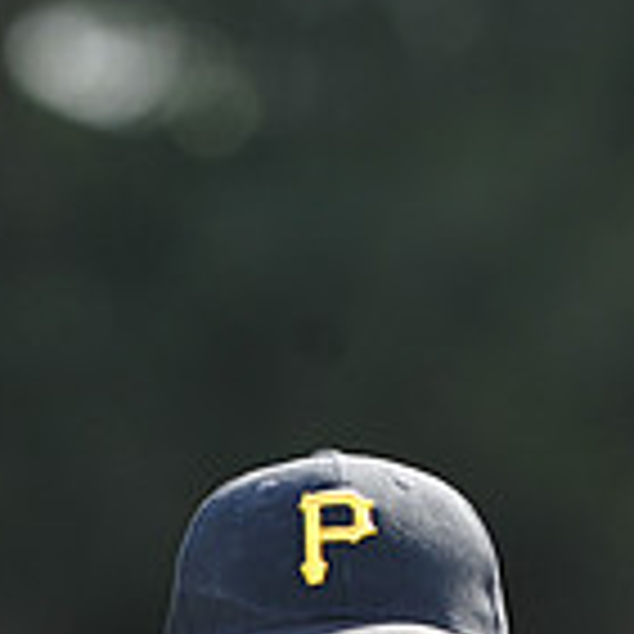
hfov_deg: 2.7
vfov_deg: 2.7
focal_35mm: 646
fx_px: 13386
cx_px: 121
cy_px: 854
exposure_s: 1/1000
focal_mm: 185
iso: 400
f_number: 4.5
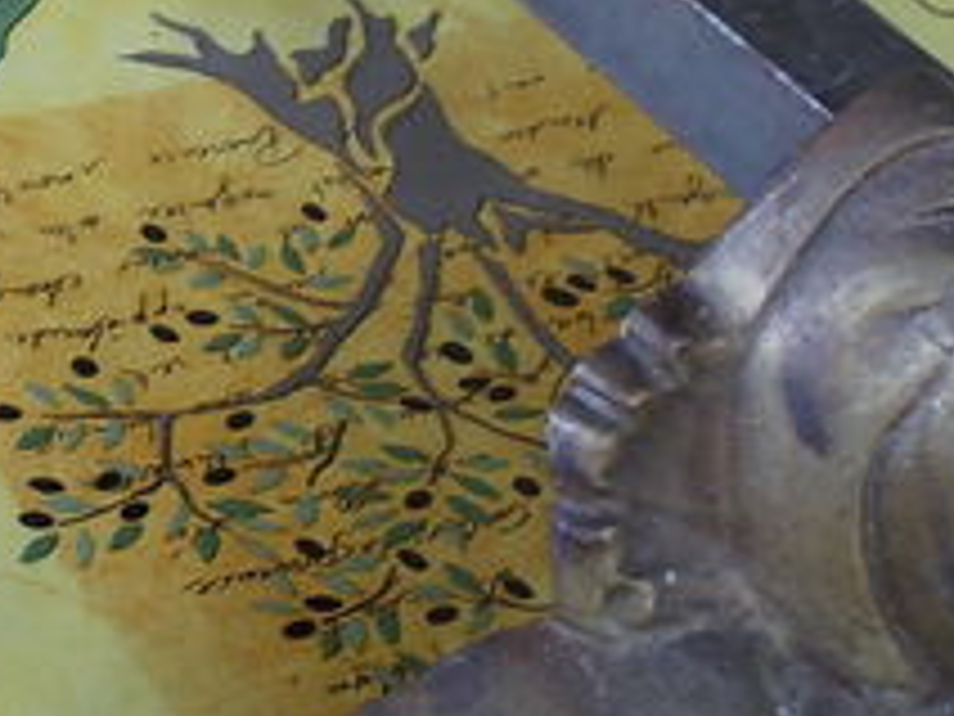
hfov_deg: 9.3
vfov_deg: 7.1
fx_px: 5732
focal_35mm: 208
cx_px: -410
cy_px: -239
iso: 100
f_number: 3.5
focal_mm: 6
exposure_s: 1/50
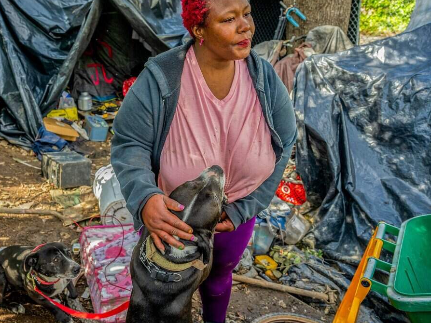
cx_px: 145
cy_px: 150
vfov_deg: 45.4
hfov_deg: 57.1
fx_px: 386
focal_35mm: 31
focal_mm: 24
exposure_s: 1/200
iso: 400
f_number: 4.5
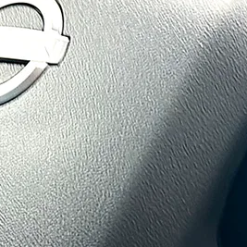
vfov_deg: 18.1
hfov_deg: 17.6
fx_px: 767
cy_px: 33
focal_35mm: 95
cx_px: -31
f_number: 1.78
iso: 64
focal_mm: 6.86
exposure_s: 1/50
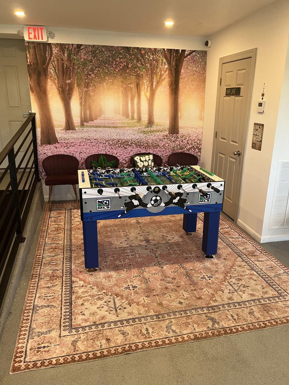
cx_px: 143
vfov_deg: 65.3
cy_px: 191
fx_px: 301
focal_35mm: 27
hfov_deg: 51.4
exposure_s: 1/60
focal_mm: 5.1
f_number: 1.6
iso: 125
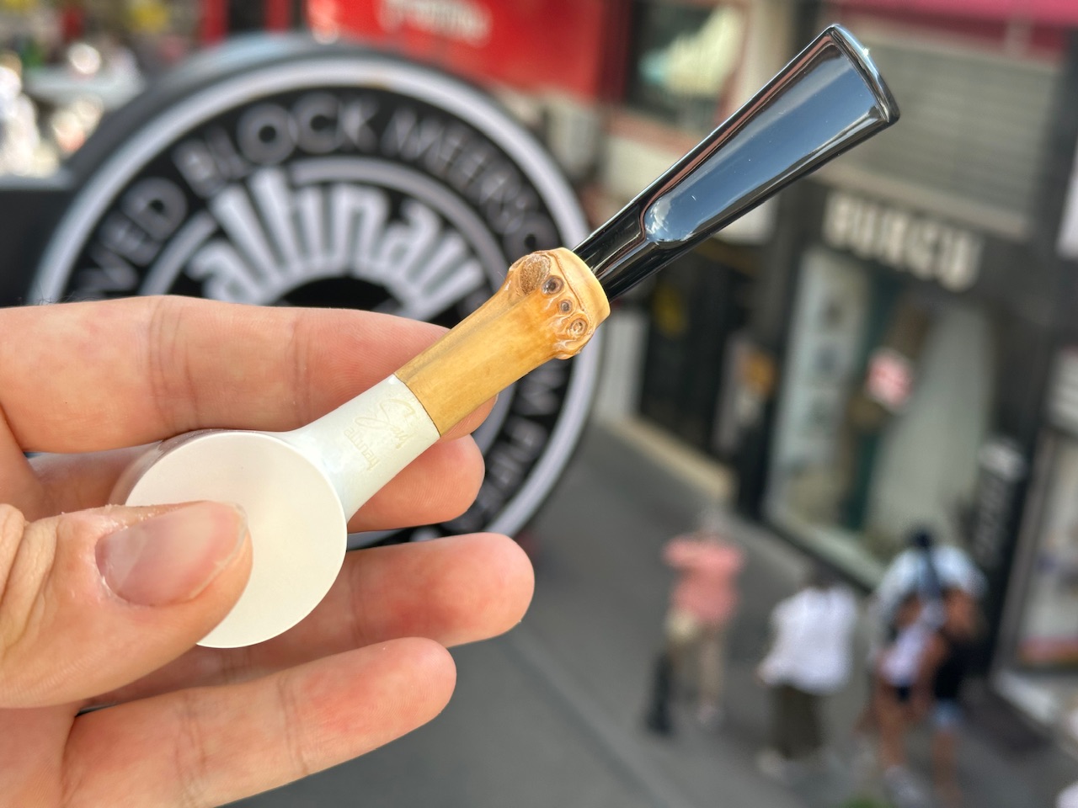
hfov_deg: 39.7
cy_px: 404
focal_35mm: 48
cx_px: 539
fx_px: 1495
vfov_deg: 30.3
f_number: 1.78
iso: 64
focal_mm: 6.86
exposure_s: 1/631
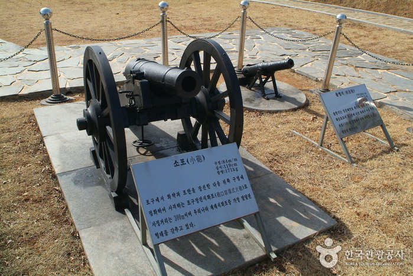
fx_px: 345
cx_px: 206
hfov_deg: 61.9
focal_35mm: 30
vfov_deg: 43.7
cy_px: 138
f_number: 9.5
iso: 400
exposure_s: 1/350
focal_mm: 20
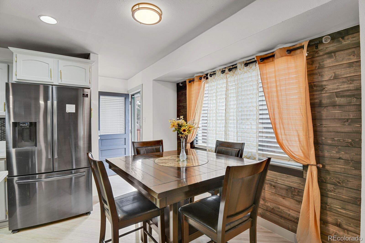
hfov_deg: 93.3
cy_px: 122
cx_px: 182
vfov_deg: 70.4
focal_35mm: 17
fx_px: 172
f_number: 8
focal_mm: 17
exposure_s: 1.3
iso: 250
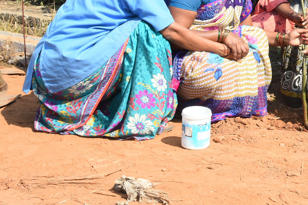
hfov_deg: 21.7
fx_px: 753
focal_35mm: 88
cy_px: -54
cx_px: 351
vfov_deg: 14.9
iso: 500
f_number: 14
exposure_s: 1/125
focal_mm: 32
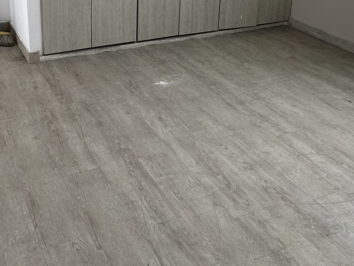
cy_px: -22
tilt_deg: -13.5
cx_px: 94
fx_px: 450
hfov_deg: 41.8
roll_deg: -0.3
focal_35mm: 44
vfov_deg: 29.8
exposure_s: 1/99
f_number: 2.2
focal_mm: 2.22
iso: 100
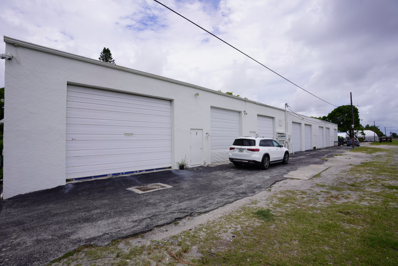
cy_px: 133
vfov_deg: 70.5
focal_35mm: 17
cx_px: 199
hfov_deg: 93.3
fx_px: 188
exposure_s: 1/1000
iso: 100
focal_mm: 17
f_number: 5
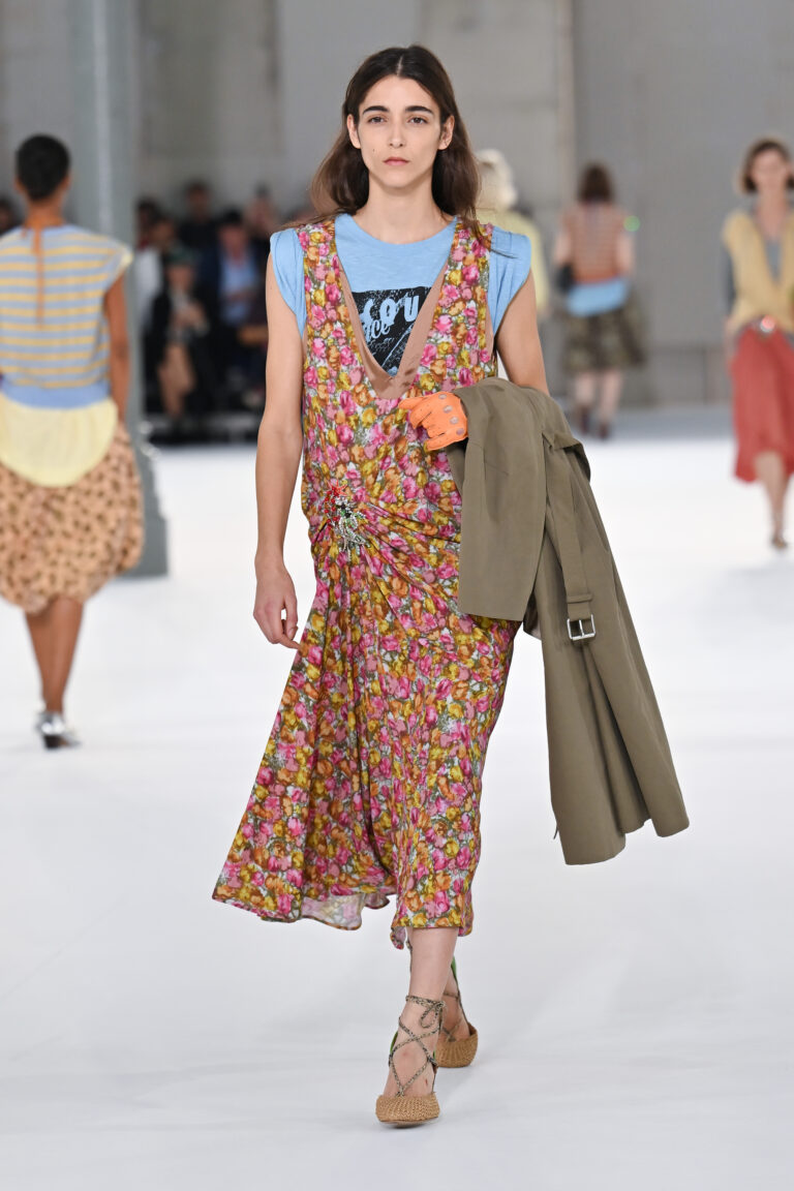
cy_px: 596
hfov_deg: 10.5
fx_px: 4300
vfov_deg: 15.8
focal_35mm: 130
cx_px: 397
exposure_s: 1/800
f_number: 3.5
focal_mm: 130
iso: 500
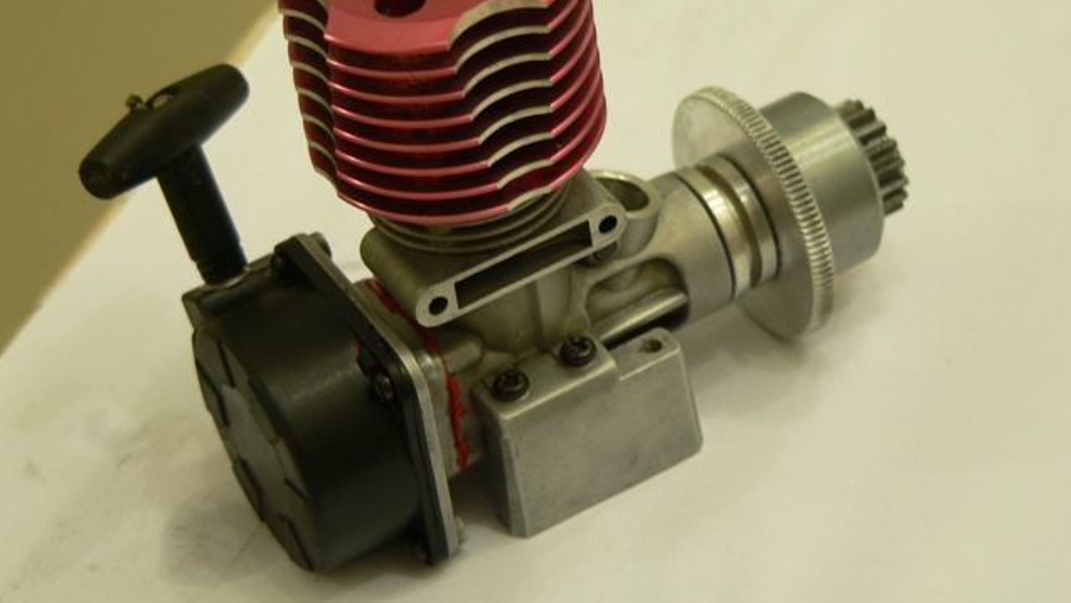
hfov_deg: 18.8
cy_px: 263
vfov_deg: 10.6
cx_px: 537
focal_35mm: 114
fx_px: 3238
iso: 100
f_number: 2.8
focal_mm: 17.2
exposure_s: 1/15
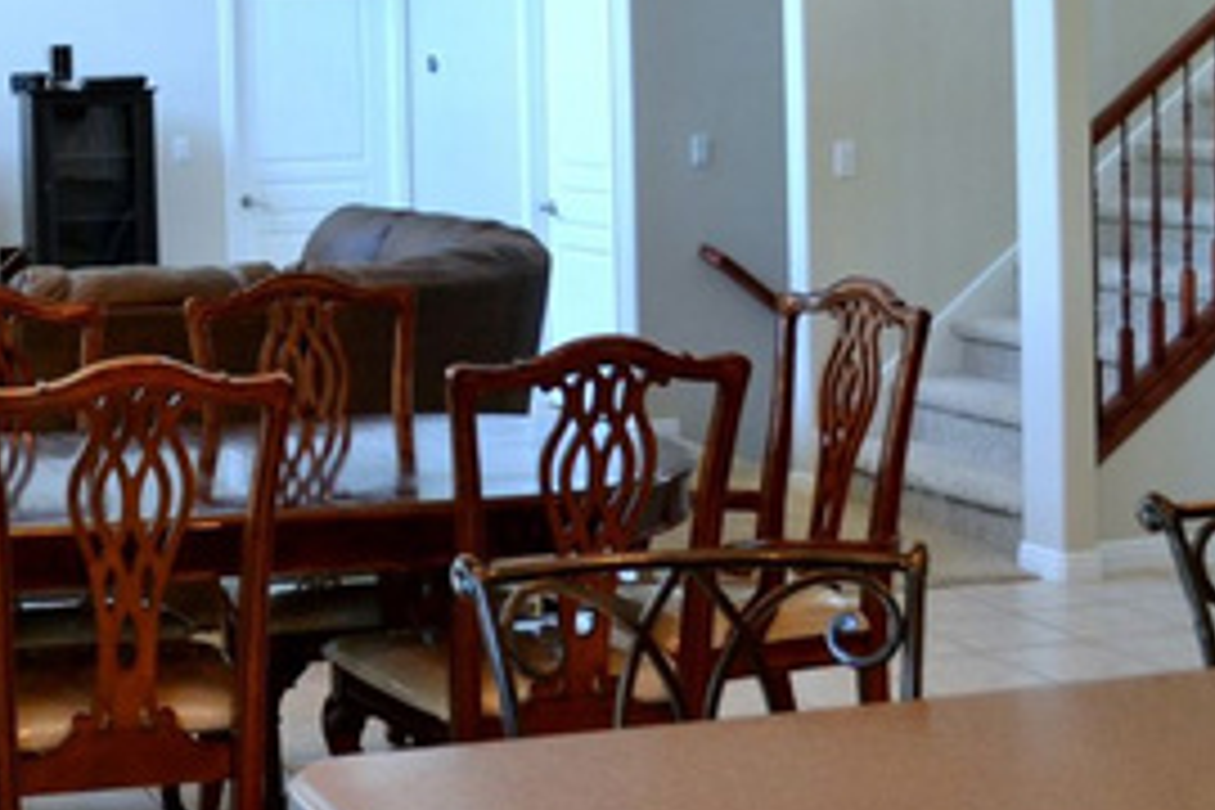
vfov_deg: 20.9
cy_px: 104
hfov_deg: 29.7
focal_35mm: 64
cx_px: 50
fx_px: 2160
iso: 500
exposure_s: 1/60
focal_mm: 18
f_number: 3.5
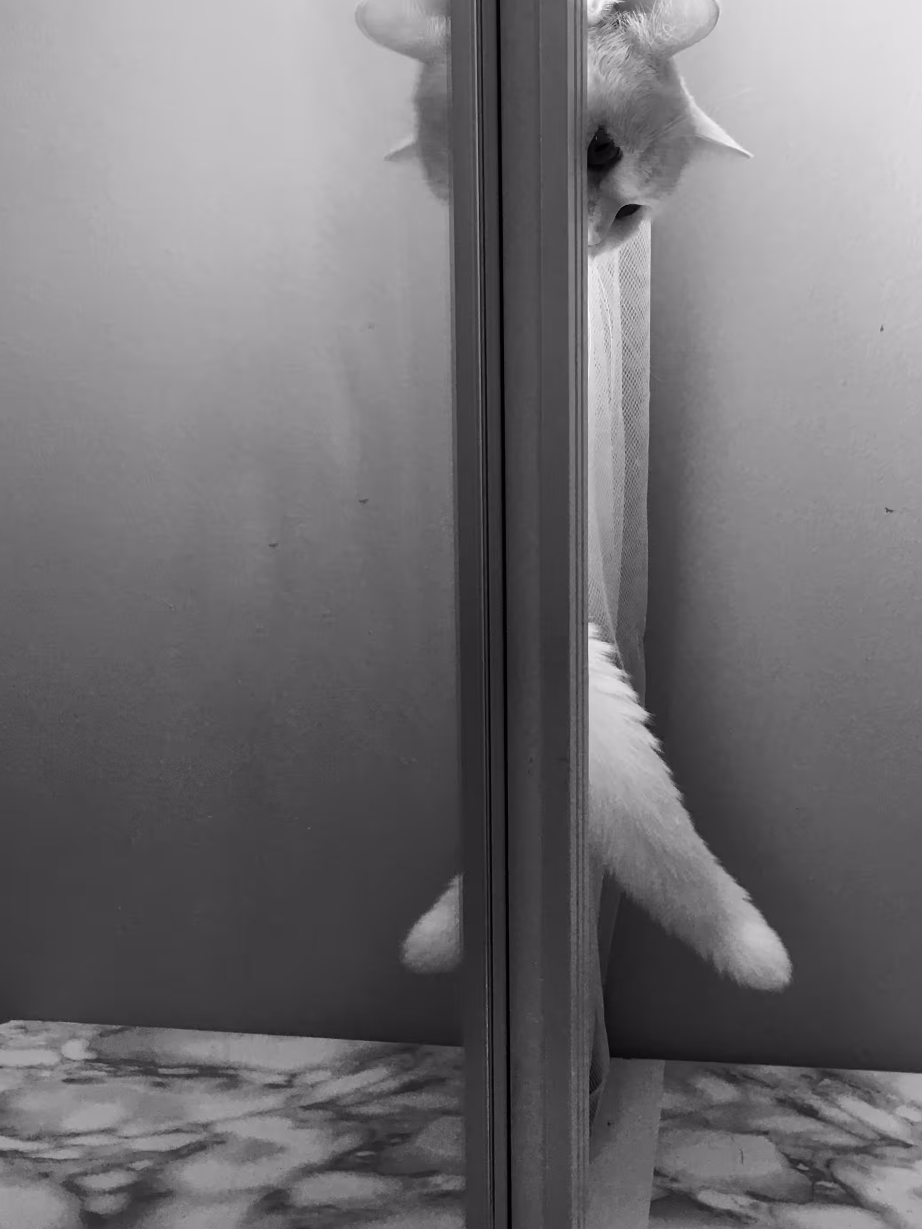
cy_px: 487
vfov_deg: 44.5
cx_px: 584
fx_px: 1492
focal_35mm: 42
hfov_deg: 34.1
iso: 32
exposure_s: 1/30
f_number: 2.2
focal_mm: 4.15
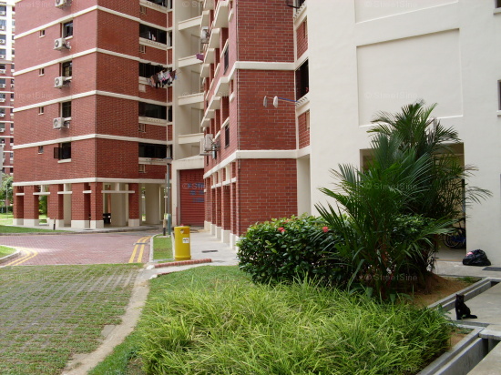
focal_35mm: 38
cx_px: 250
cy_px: 188
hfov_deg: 49.0
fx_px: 550
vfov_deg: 37.7
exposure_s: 1/350
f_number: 2.8
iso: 80
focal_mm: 6.3
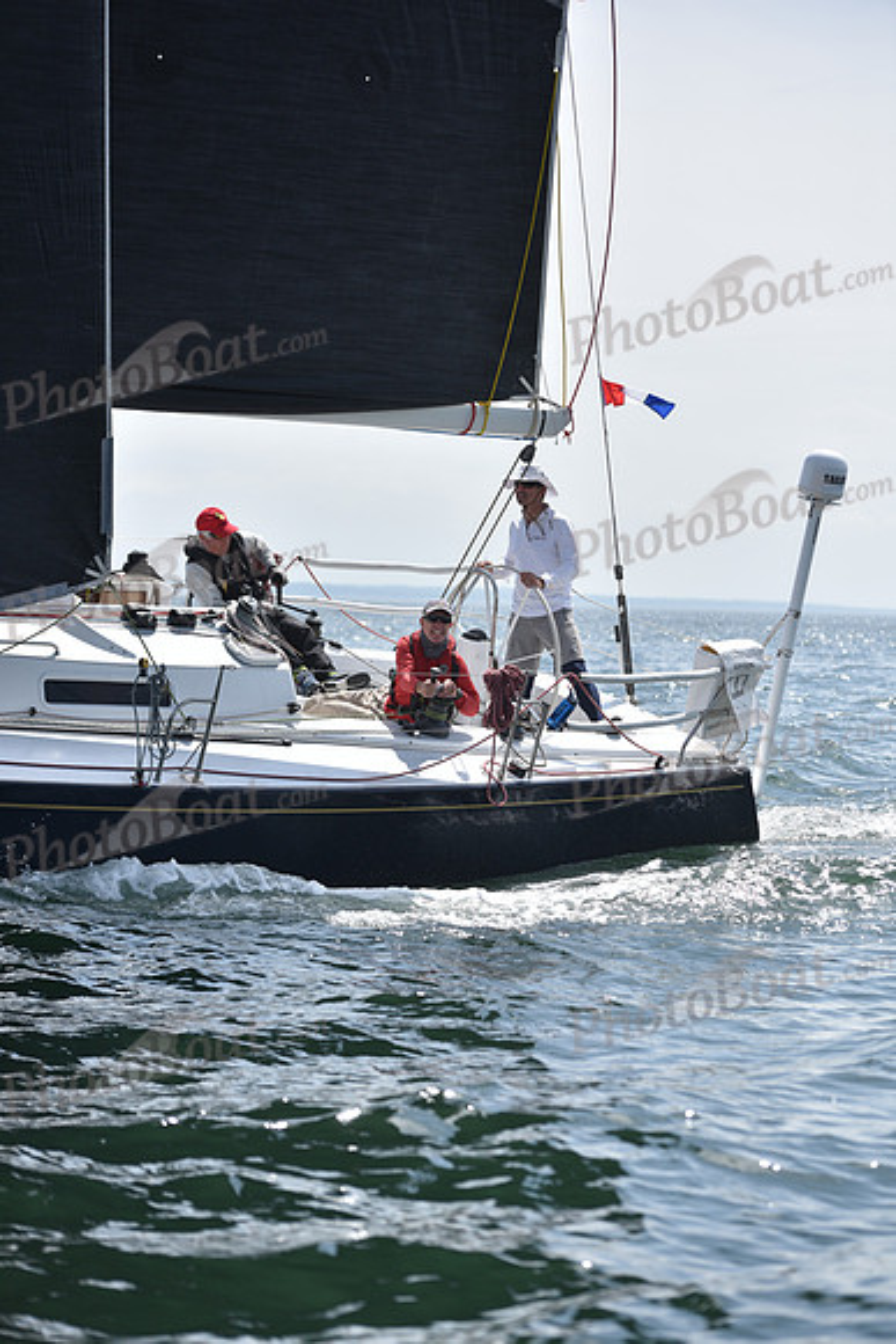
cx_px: 448
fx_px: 3656
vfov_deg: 20.8
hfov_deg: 14.0
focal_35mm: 98
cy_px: 672
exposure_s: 1/3200
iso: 200
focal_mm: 98
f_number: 3.5
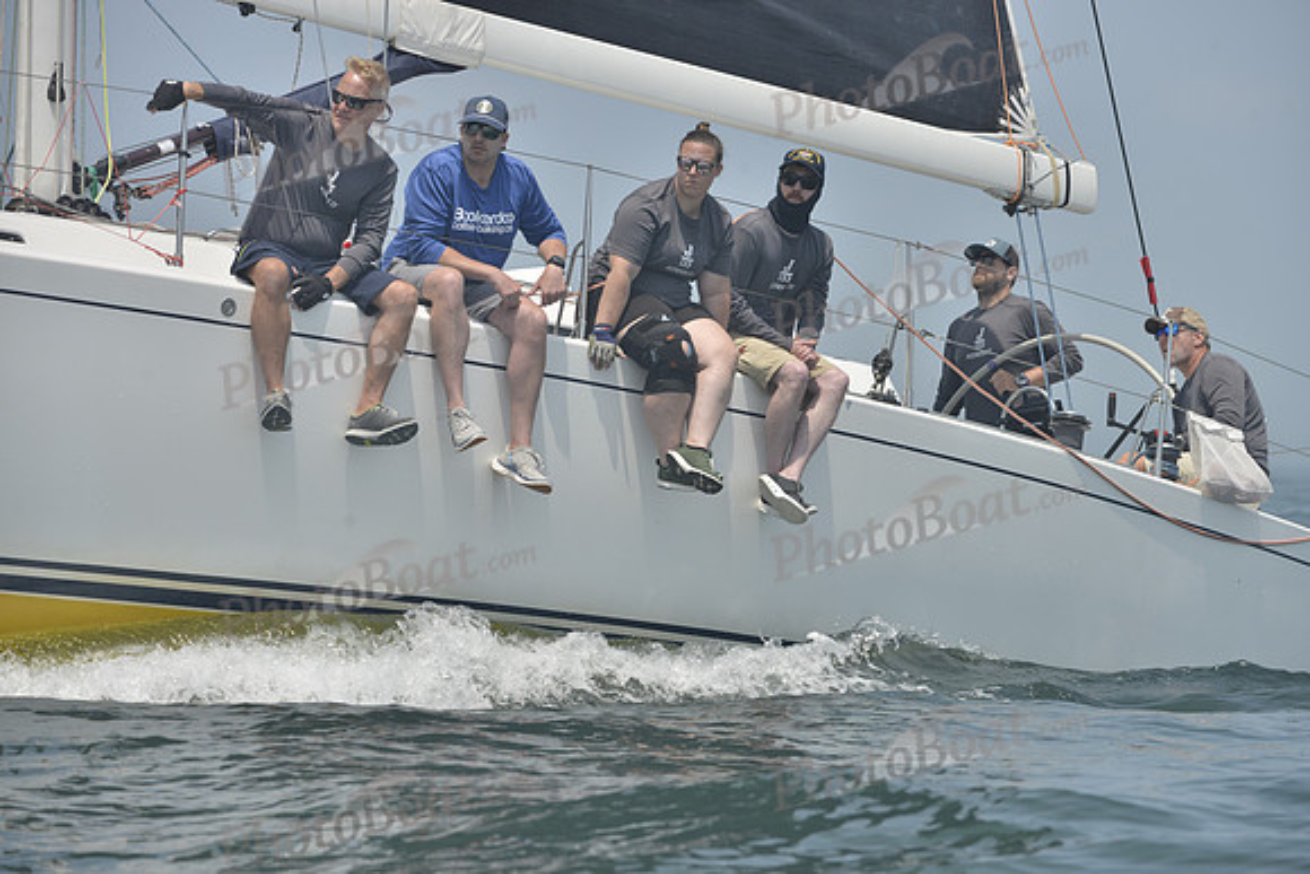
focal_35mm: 240
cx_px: 655
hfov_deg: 8.6
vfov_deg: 5.7
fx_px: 8735
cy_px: 437
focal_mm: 240
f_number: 8
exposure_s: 1/1000
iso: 280
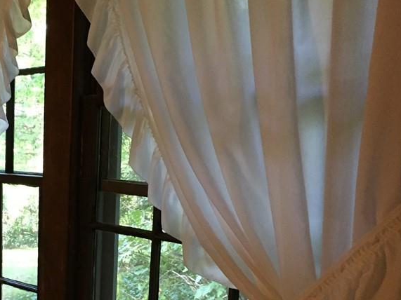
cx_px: 58
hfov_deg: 35.2
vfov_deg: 27.7
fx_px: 602
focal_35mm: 52
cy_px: 222
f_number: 2.2
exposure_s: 1/20
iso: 250
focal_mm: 4.15
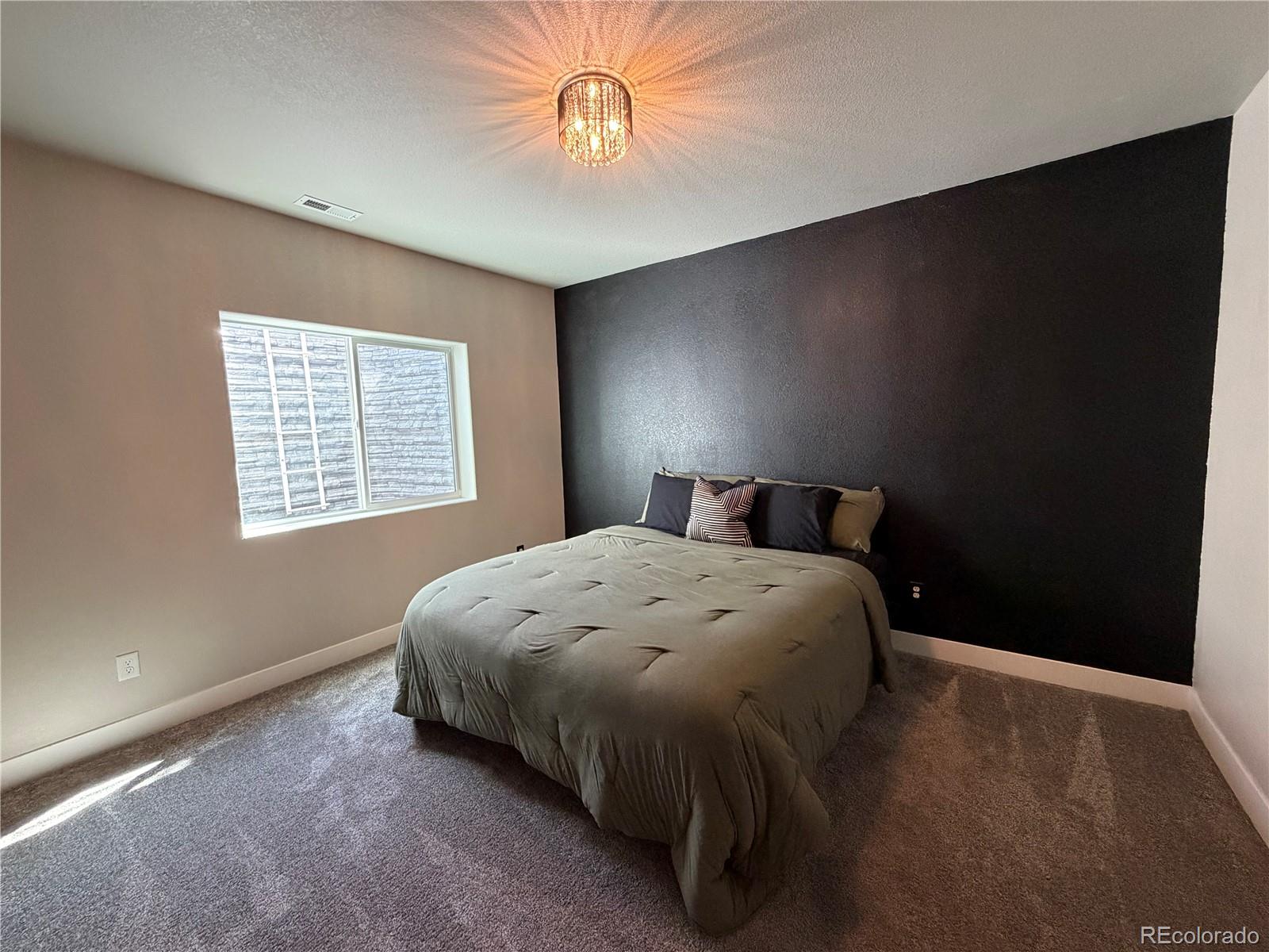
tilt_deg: -5.4
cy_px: 476
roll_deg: +2.0
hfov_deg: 102.1
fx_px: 513
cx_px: 634
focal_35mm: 14
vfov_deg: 85.7
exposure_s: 1/60
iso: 400
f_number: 2.2
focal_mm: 2.22
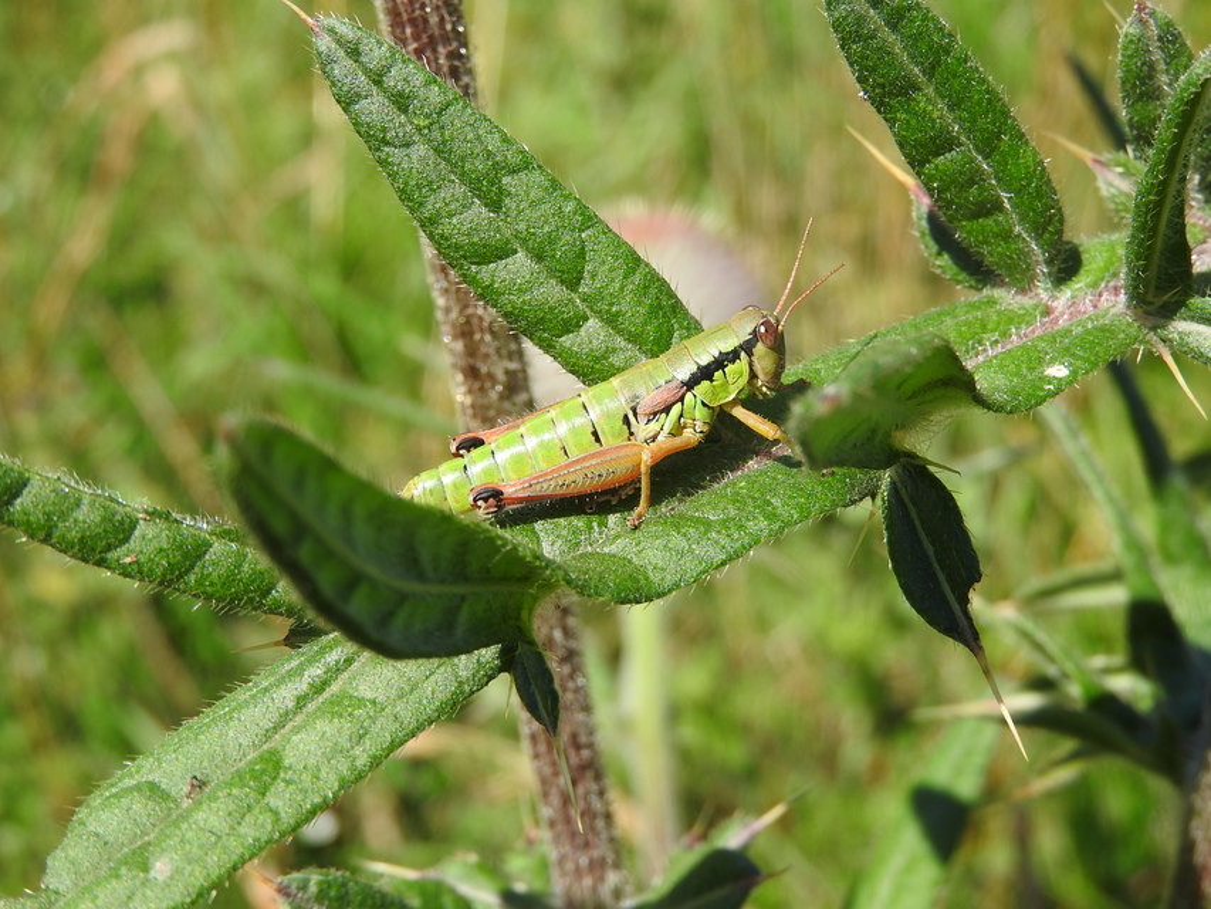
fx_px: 2274
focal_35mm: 65
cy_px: 454
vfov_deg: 22.6
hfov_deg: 29.8
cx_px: 606
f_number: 4.2
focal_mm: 11.6
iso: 100
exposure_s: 1/500
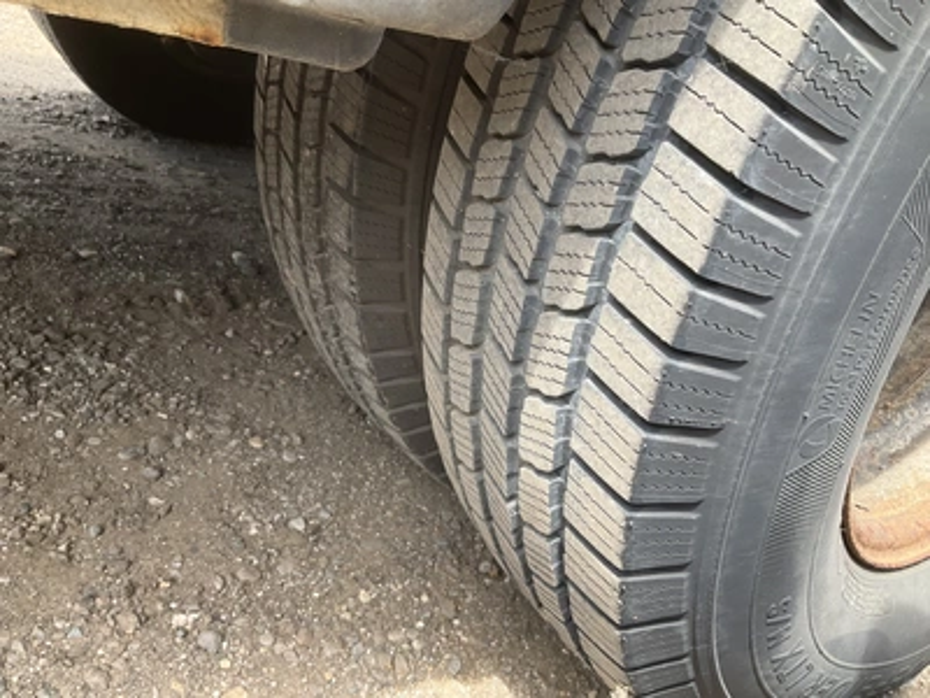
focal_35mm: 29
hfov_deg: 61.7
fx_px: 779
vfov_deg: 48.2
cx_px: 465
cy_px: 349
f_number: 1.8
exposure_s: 1/122
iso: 32
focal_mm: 3
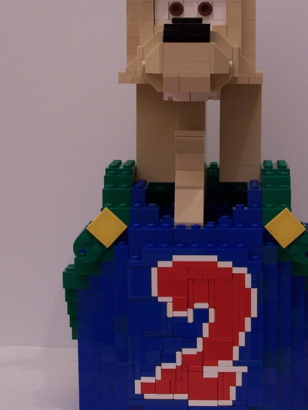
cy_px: 168
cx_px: 198
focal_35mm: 97
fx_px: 1151
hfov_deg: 15.2
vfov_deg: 20.2
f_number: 3.2
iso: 80
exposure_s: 1/3
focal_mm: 11.1
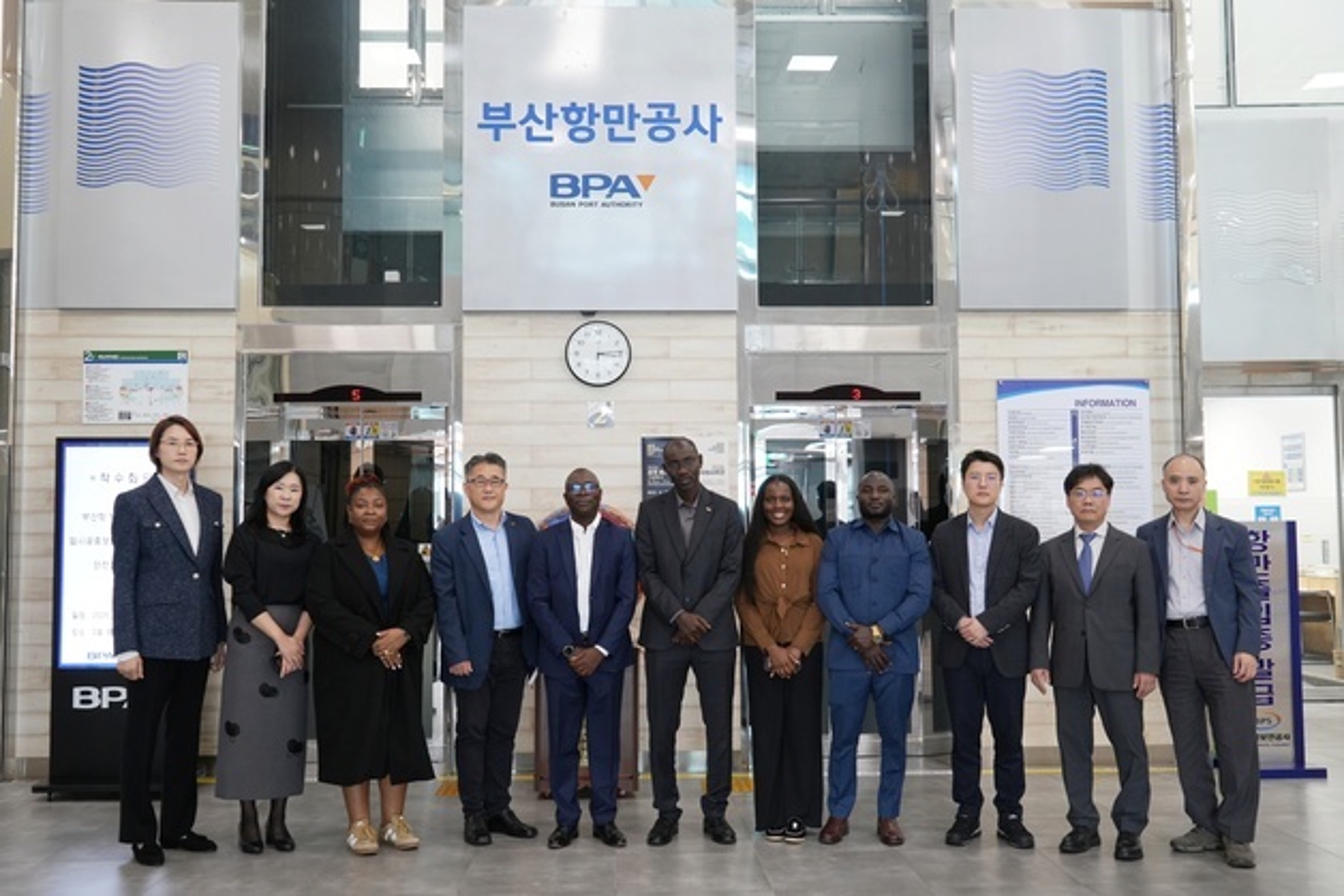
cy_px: 448
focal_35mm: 31
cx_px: 672
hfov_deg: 60.3
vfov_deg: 42.3
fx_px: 1158
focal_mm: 31
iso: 1000
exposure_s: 1/40
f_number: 4
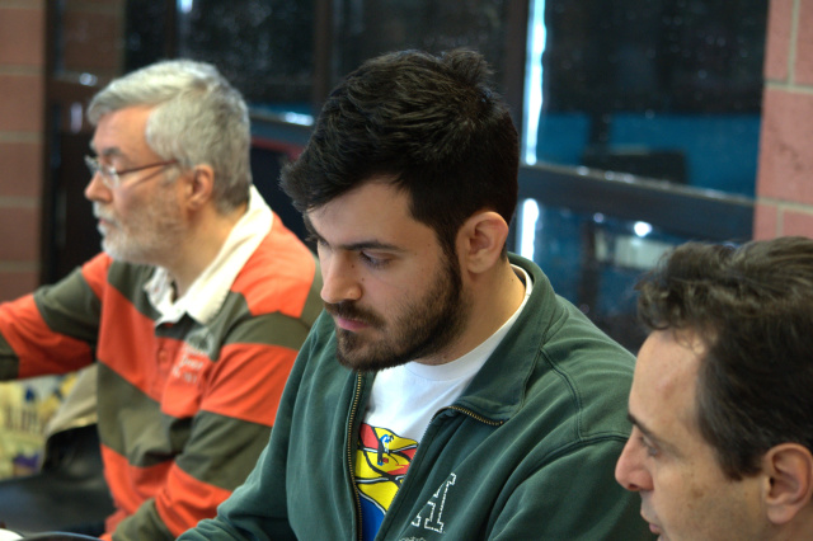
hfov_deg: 17.5
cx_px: 406
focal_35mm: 117
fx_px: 2641
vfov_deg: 11.7
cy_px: 270
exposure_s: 1/30
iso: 1000
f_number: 4.5
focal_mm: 78
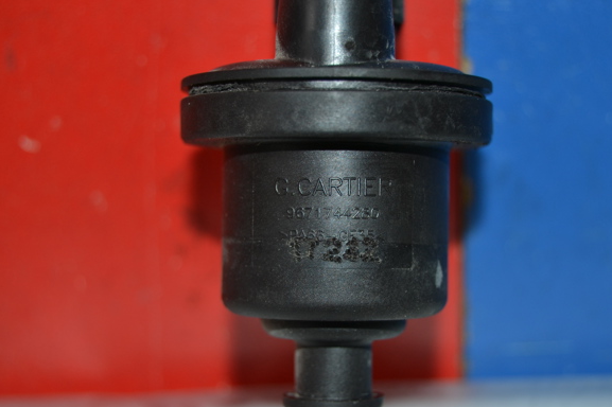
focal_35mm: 92
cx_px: 335
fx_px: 1555
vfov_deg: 14.9
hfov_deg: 22.3
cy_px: 216
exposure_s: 1/60
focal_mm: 55
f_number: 5.6
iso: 360
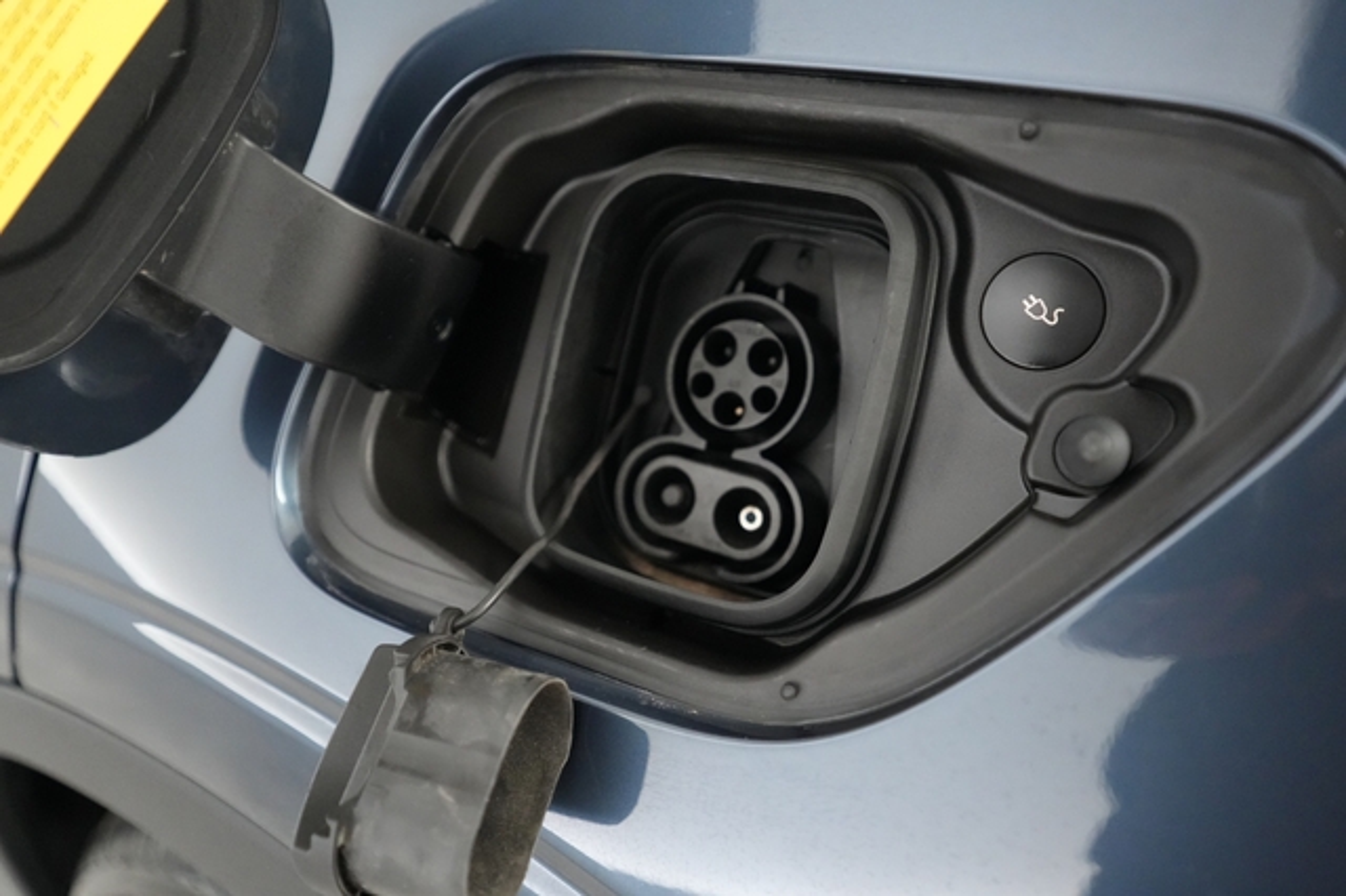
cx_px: 673
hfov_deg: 65.5
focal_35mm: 28
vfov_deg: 46.4
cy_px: 448
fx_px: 1046
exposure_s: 1/160
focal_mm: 28
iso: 10000
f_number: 2.8
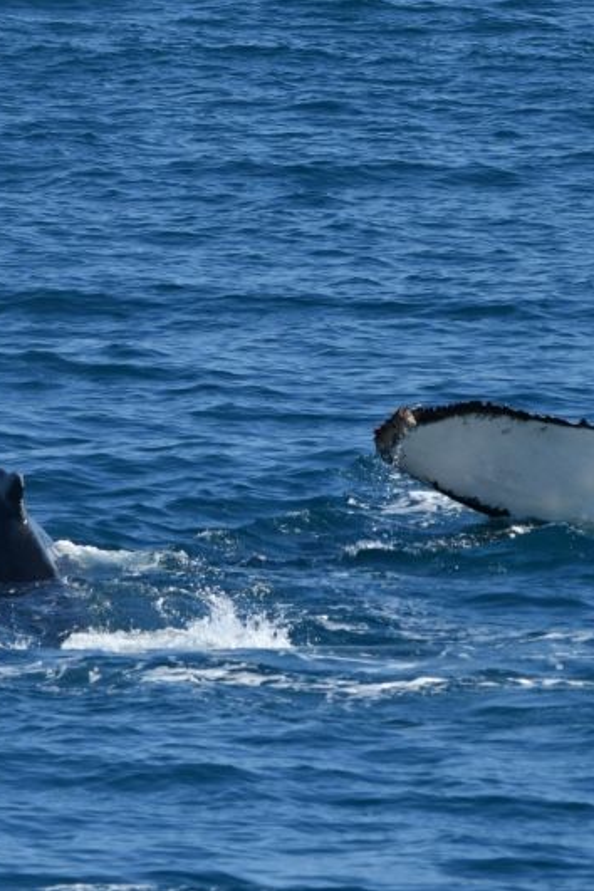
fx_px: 10072
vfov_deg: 5.1
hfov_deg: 3.4
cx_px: 327
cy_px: 446
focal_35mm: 407
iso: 1000
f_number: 5.6
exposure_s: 1/8000
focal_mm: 270
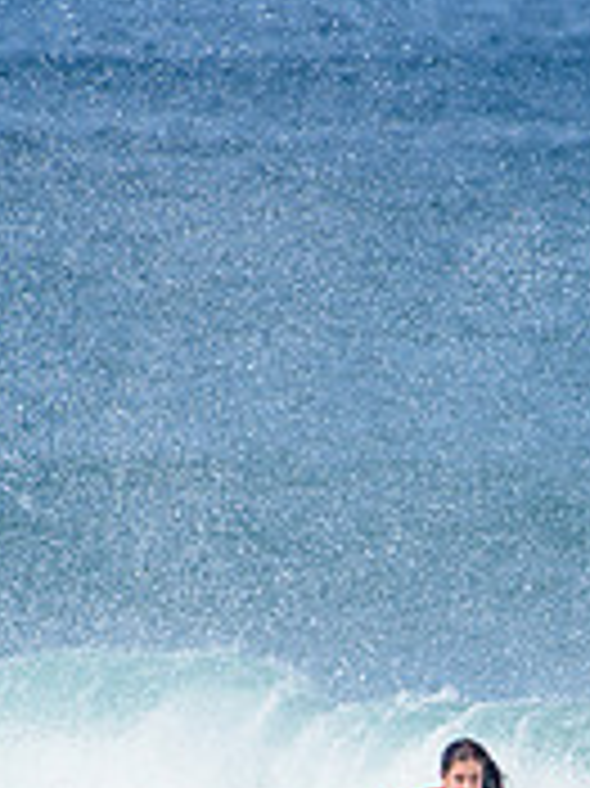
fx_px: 36223
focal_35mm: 1592
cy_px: 862
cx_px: 482
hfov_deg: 0.9
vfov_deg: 1.2
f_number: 6.3
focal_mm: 500
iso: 250
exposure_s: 1/2500
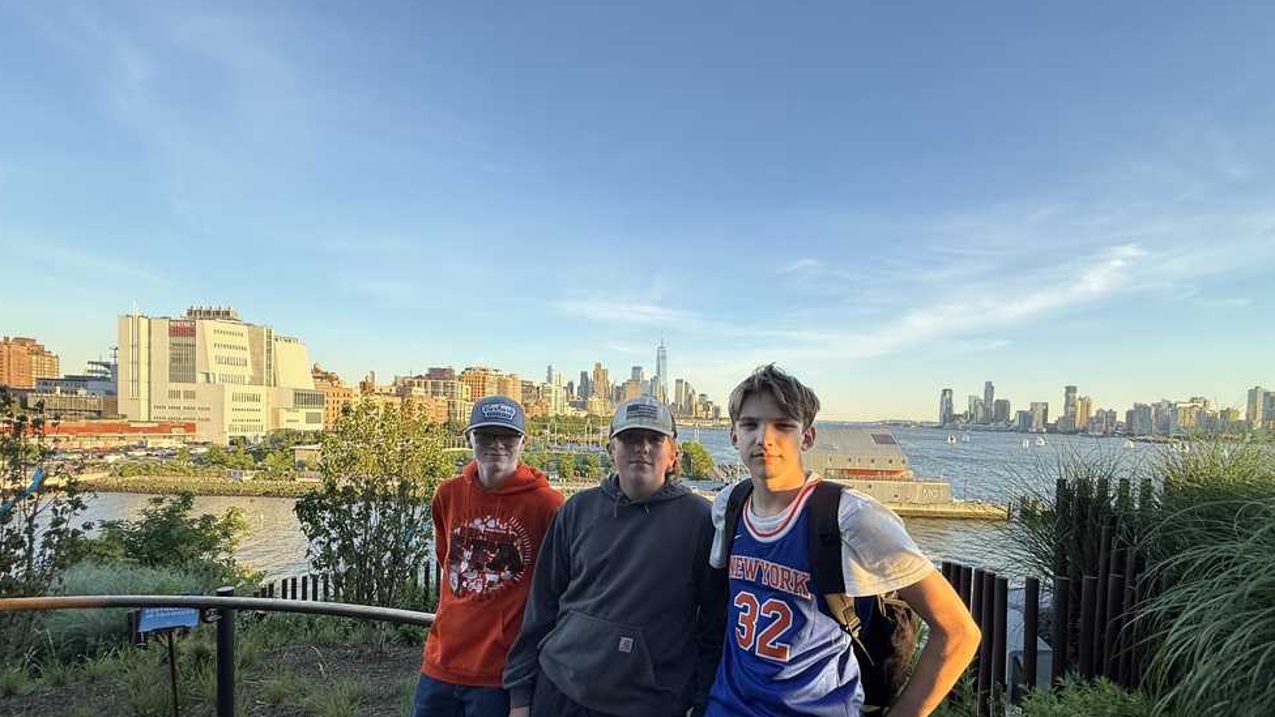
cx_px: 651
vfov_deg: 66.4
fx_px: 541
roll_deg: -1.8
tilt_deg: -1.1
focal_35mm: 16
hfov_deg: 99.4
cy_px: 434
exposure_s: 1/315
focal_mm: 2.22
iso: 50
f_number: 2.2
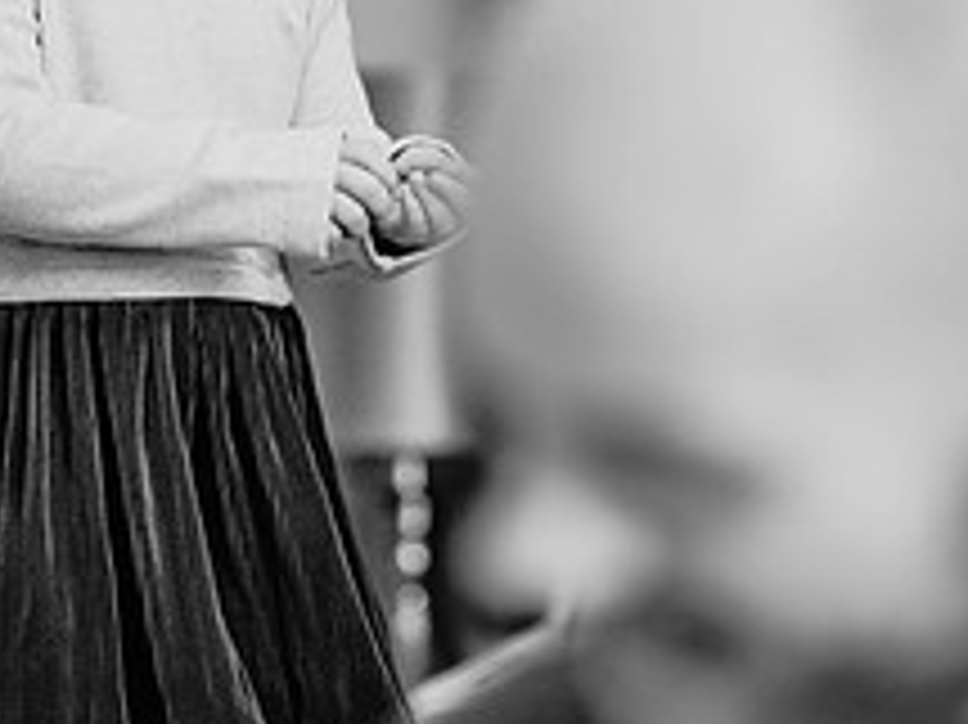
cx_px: 421
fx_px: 4779
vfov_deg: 8.7
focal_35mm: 171
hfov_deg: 11.6
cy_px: 220
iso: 360
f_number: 1.8
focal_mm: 85
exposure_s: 1/160
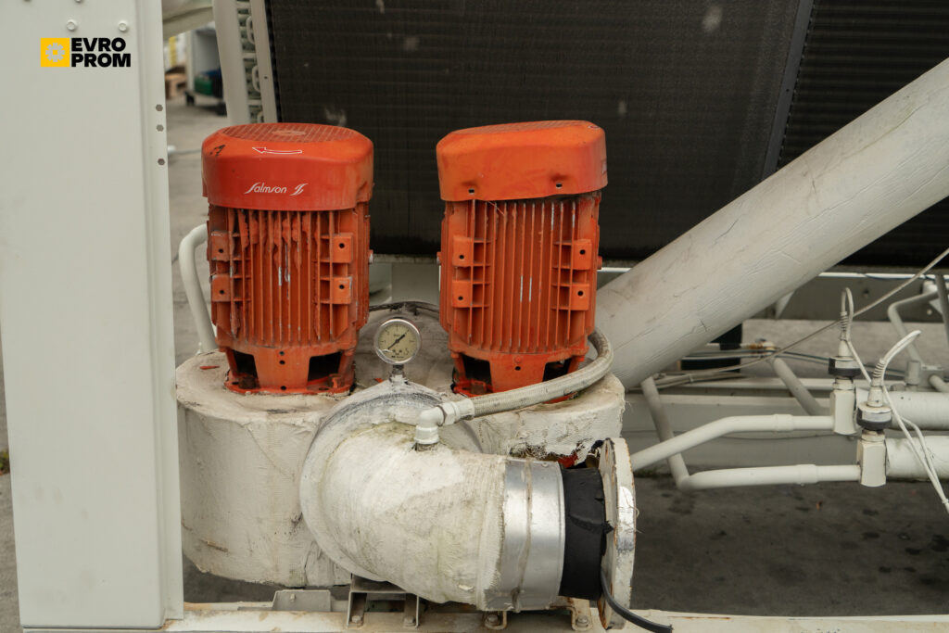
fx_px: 1345
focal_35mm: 51
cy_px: 316
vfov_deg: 26.5
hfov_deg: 38.9
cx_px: 474
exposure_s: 1/125
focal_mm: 51
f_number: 5.6
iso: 400
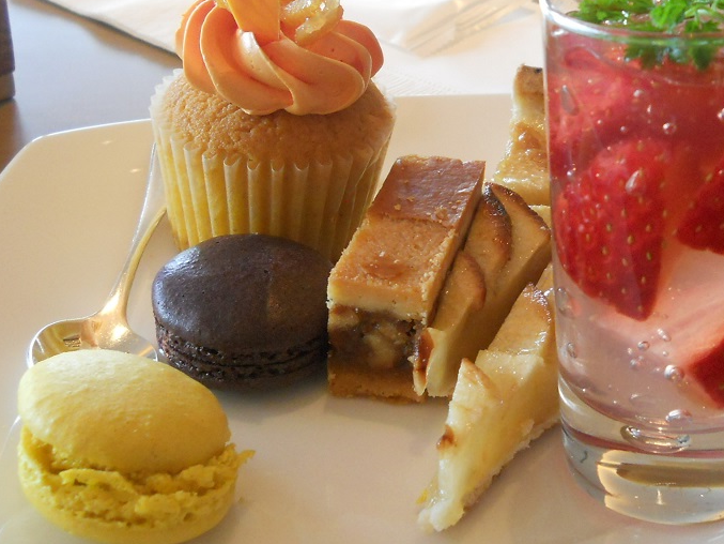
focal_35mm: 62
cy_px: 185
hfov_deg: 31.0
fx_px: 1297
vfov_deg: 23.6
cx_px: 475
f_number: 3.1
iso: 400
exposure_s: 1/80
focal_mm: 6.72
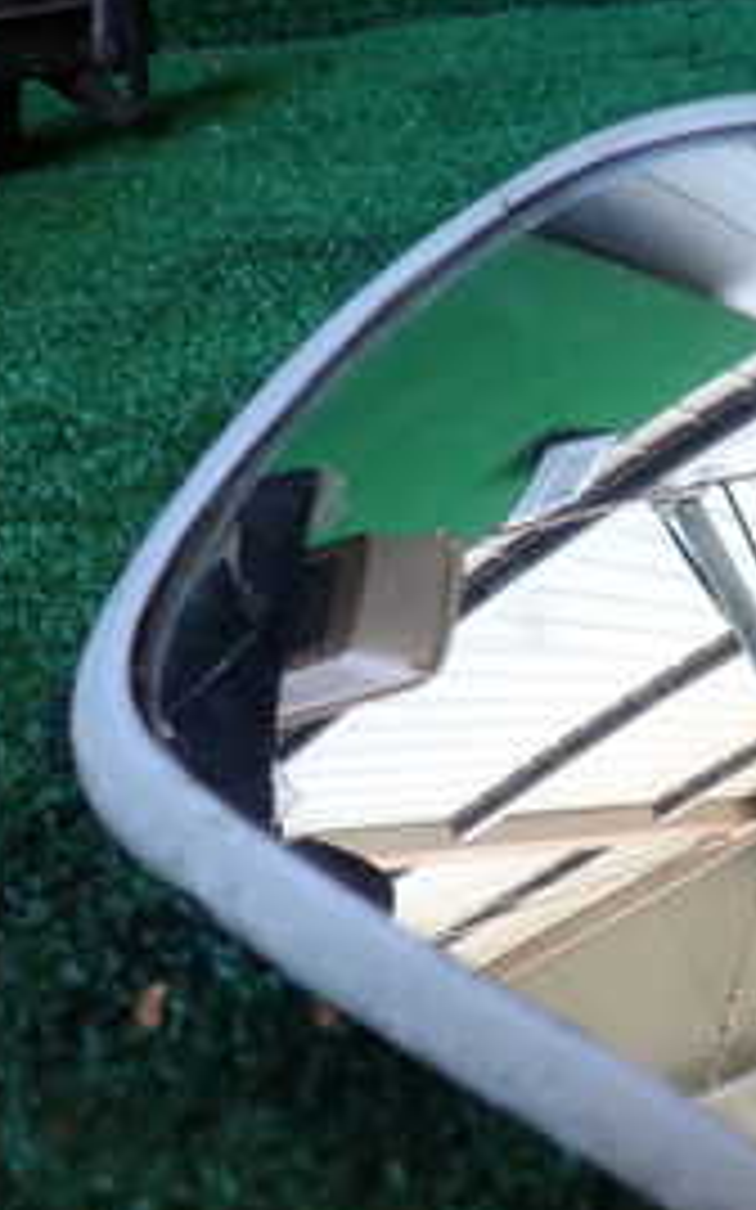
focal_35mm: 59
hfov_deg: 19.7
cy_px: 778
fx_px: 1946
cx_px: 1066
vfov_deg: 34.3
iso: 160
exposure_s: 1/125
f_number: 2
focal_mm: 4.5
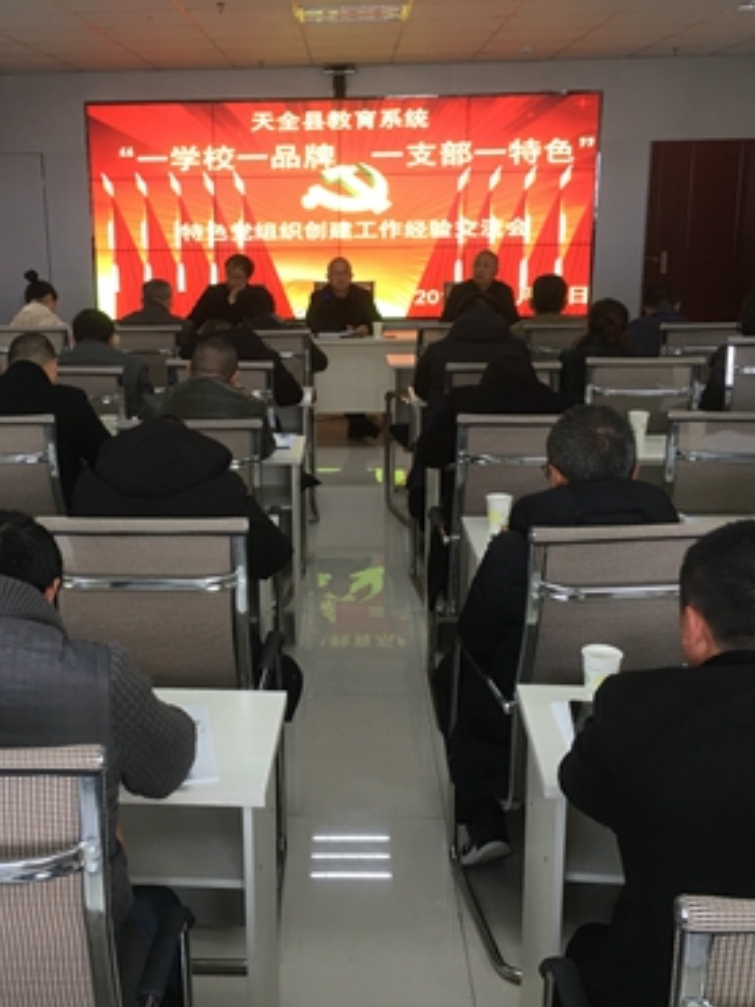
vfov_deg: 47.9
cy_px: 502
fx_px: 1134
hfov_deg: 36.6
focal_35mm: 39
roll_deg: +0.7
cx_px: 273
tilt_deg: -13.9
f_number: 2.2
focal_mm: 4.15
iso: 40
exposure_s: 1/17
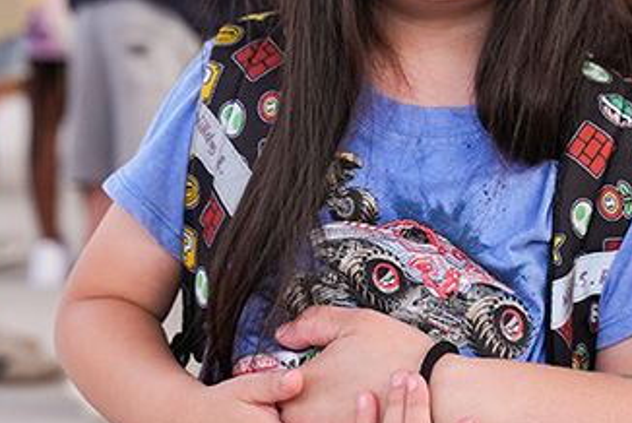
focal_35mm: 142
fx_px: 2495
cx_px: 648
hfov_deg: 14.2
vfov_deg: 9.6
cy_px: 11
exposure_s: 1/125
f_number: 3.5
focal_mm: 51
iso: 2000
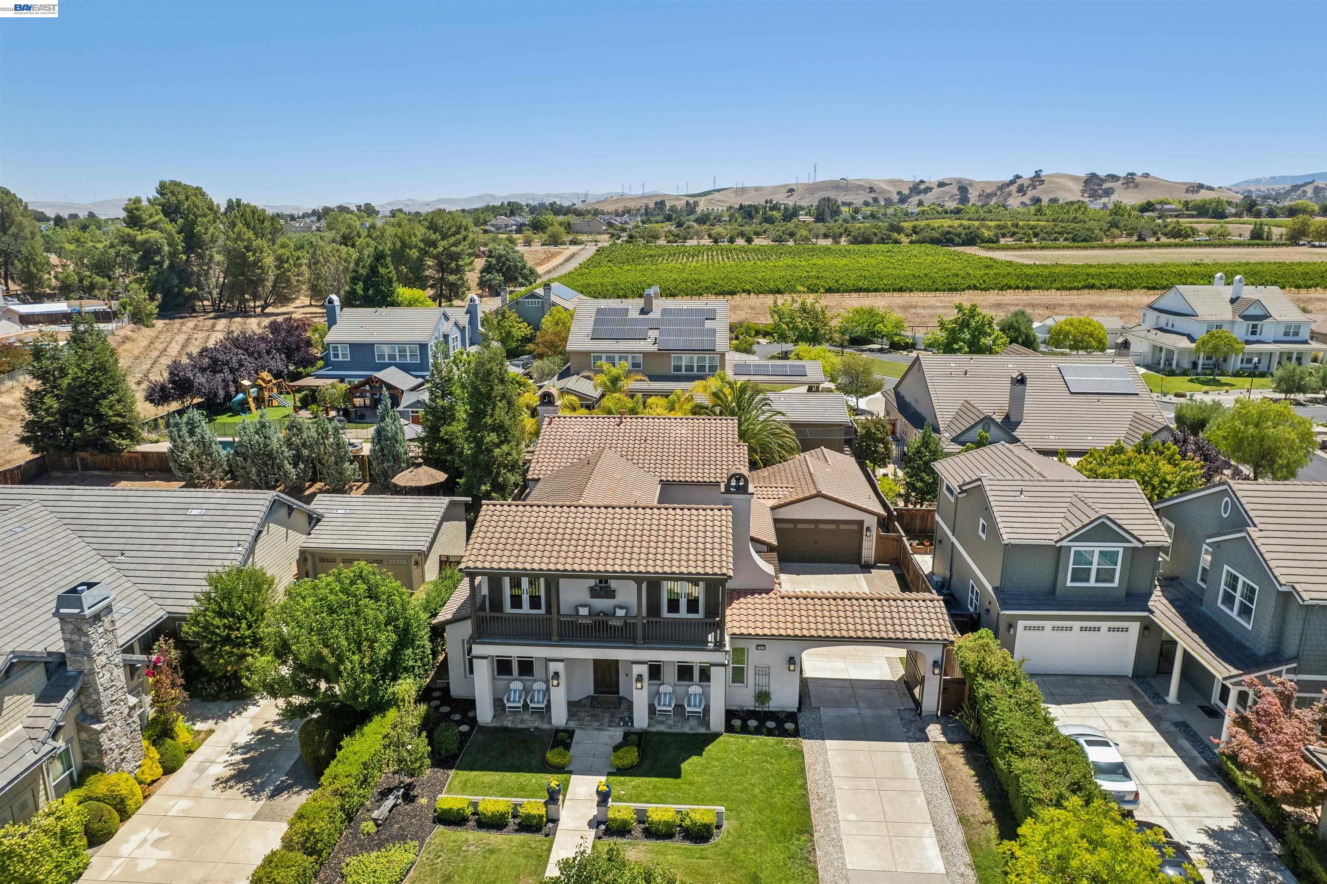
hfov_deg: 78.6
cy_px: 442
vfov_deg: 57.2
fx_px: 811
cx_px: 664
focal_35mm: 22
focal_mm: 8.4
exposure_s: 1/1600
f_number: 2.8
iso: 100
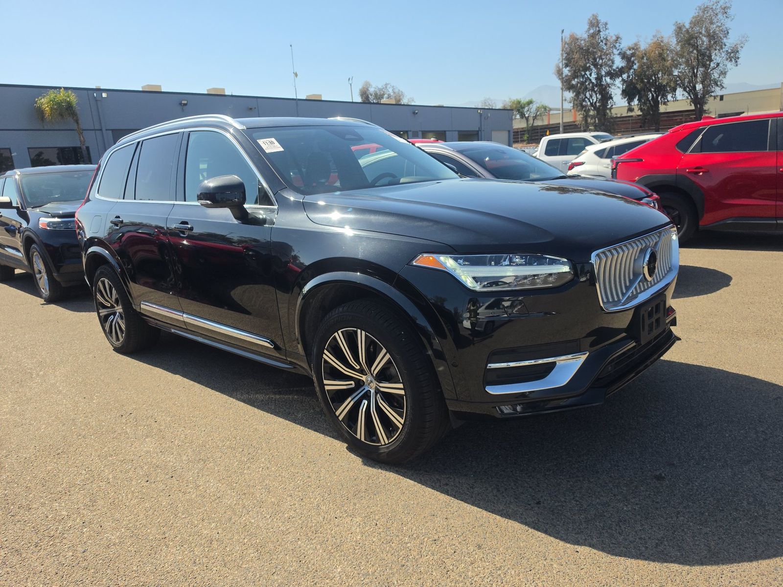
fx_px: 520
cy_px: 294
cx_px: 392
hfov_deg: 73.9
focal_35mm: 23
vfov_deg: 58.9
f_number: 1.4
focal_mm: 6.5
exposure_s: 1/5294
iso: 64
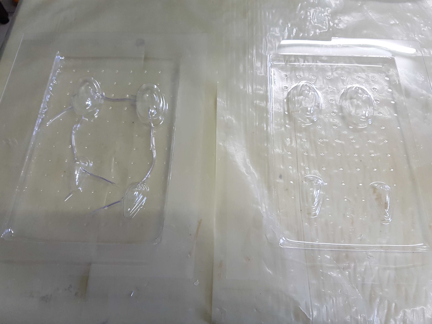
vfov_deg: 53.1
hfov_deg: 67.3
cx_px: 216
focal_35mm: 26
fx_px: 324
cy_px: 162
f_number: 1.7
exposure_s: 1/50
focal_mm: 4.2
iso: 160
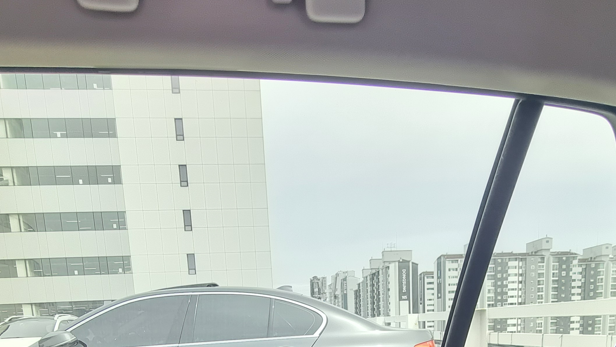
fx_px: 441
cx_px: 317
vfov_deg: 34.9
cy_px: 408
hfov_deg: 69.8
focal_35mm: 27
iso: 100
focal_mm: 2.2
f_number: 2.2
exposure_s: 1/120
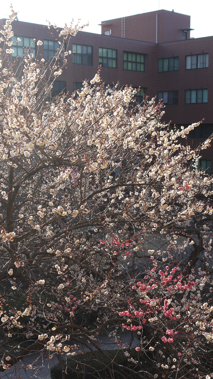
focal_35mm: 56
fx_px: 562
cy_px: 200
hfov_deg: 21.4
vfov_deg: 37.2
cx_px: 84
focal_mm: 18
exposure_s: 1/200
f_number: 5.6
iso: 100
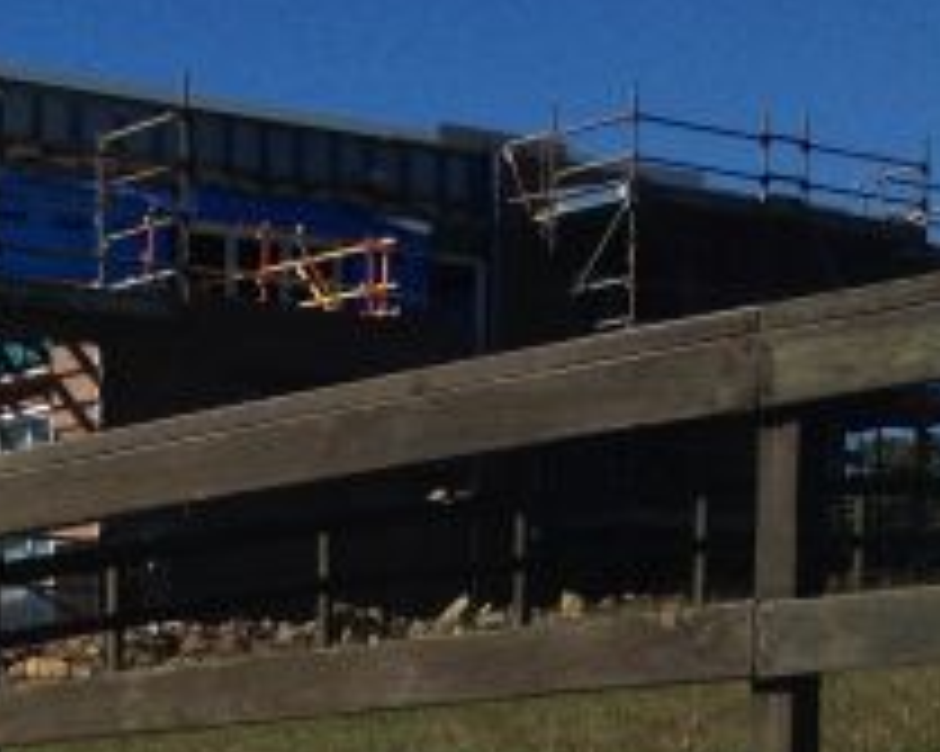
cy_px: 1301
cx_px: -405
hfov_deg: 13.9
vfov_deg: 11.1
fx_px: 3643
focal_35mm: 131
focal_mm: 4.28
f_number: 2.4
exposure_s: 1/3247
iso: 50
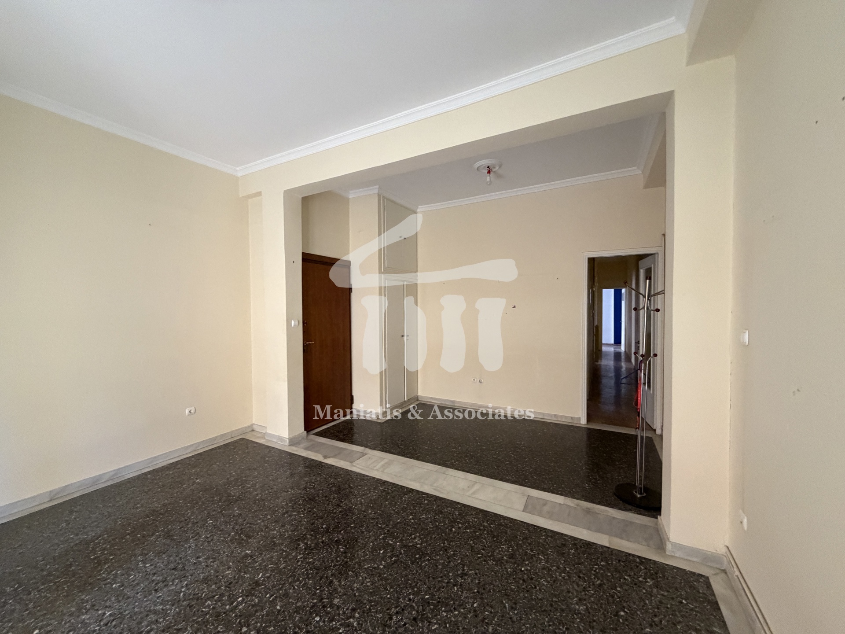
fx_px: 342
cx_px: 422
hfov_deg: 102.1
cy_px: 317
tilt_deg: -1.4
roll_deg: +0.6
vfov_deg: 85.7
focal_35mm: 14
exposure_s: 1/60
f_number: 2.2
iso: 500
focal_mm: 2.22
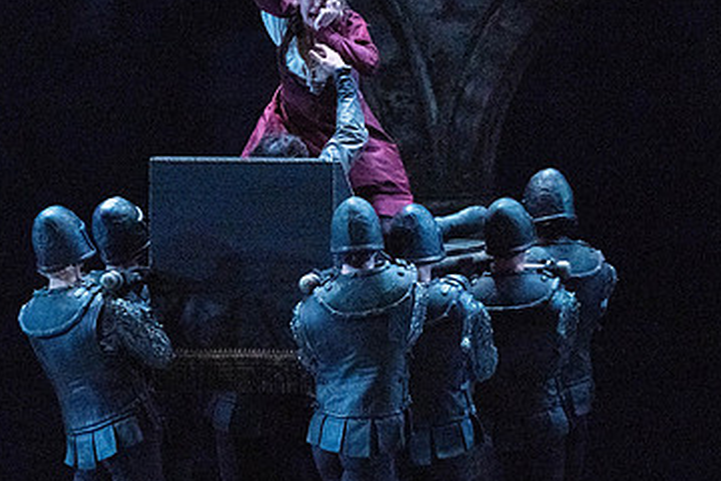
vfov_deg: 2.5
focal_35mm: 551
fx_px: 11034
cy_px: 174
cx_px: 286
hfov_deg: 3.7
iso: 5000
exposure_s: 1/250
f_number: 5.6
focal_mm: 271
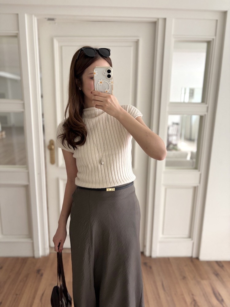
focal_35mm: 26
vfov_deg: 67.3
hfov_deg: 53.1
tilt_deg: -25.4
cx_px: 115
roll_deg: +0.4
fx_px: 230
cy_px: 154
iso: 125
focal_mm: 5.96
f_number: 1.6
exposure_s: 1/76
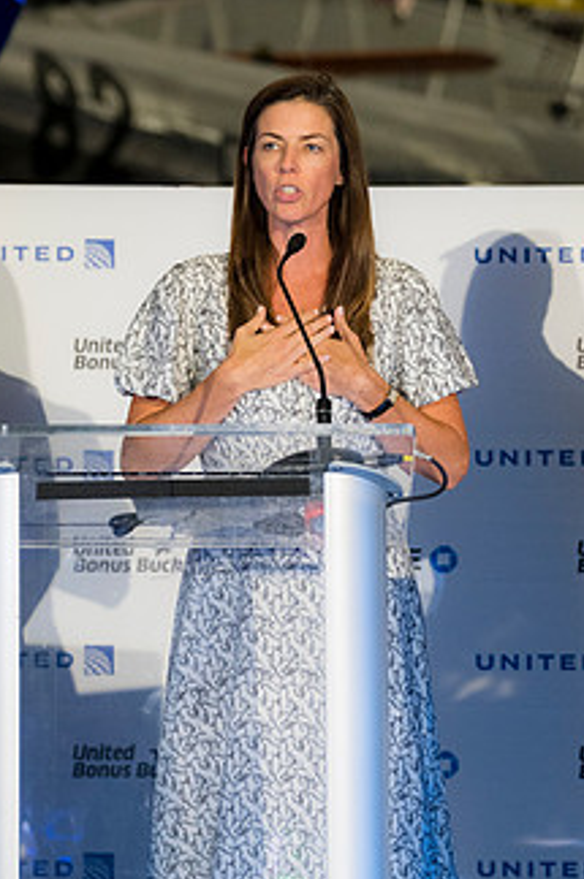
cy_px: 412
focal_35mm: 164
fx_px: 4003
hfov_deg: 8.3
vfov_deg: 12.5
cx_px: 238
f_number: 2.8
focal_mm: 79
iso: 900
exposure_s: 1/200
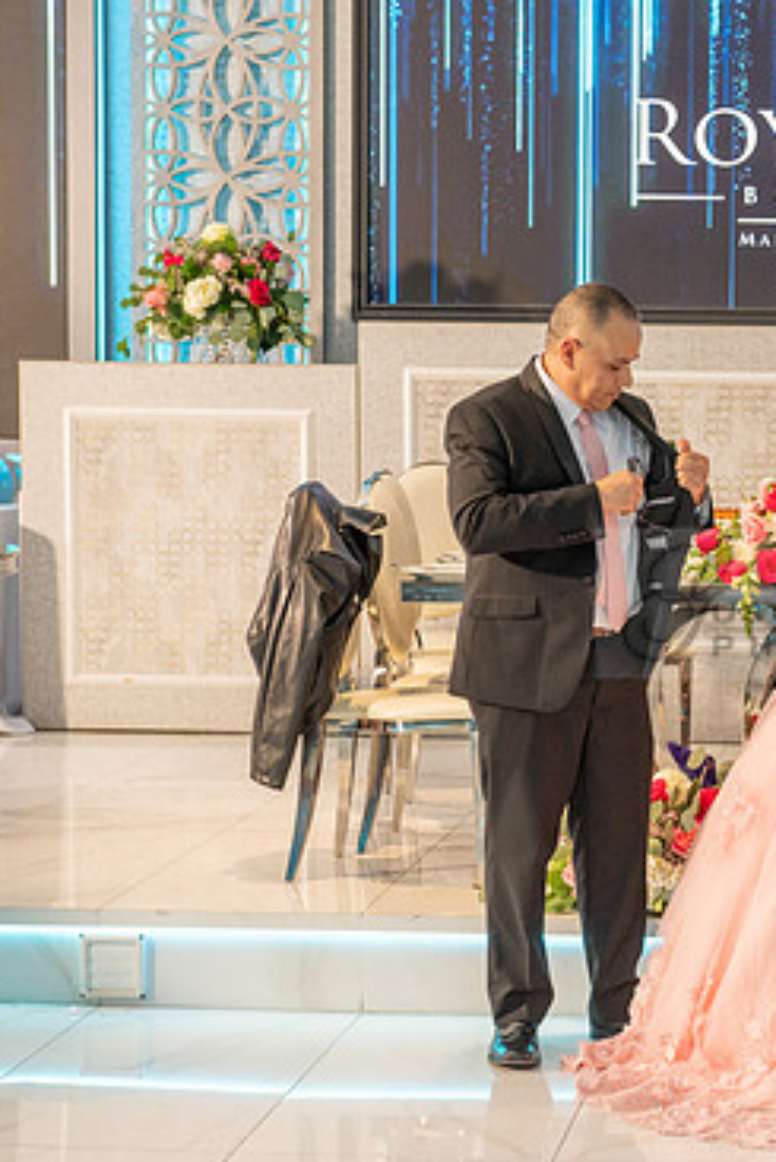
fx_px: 2810
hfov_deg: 15.3
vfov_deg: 23.4
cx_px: 871
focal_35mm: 87
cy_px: 603
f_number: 5
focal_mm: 55
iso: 1000
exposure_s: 1/125
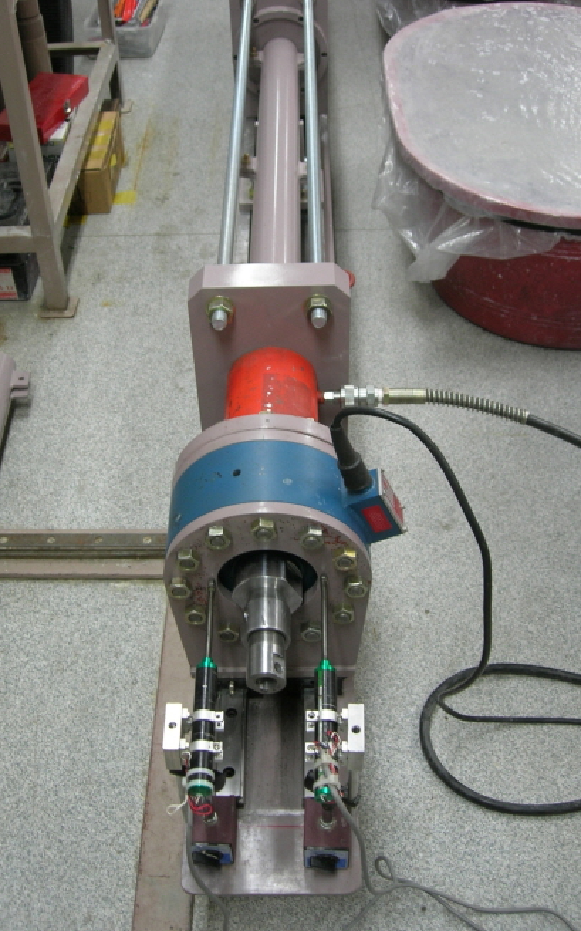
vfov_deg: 48.2
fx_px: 1039
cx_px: 267
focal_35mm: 41
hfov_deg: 31.2
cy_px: 471
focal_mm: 7.8
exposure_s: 1/12.7
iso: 64
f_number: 2.8
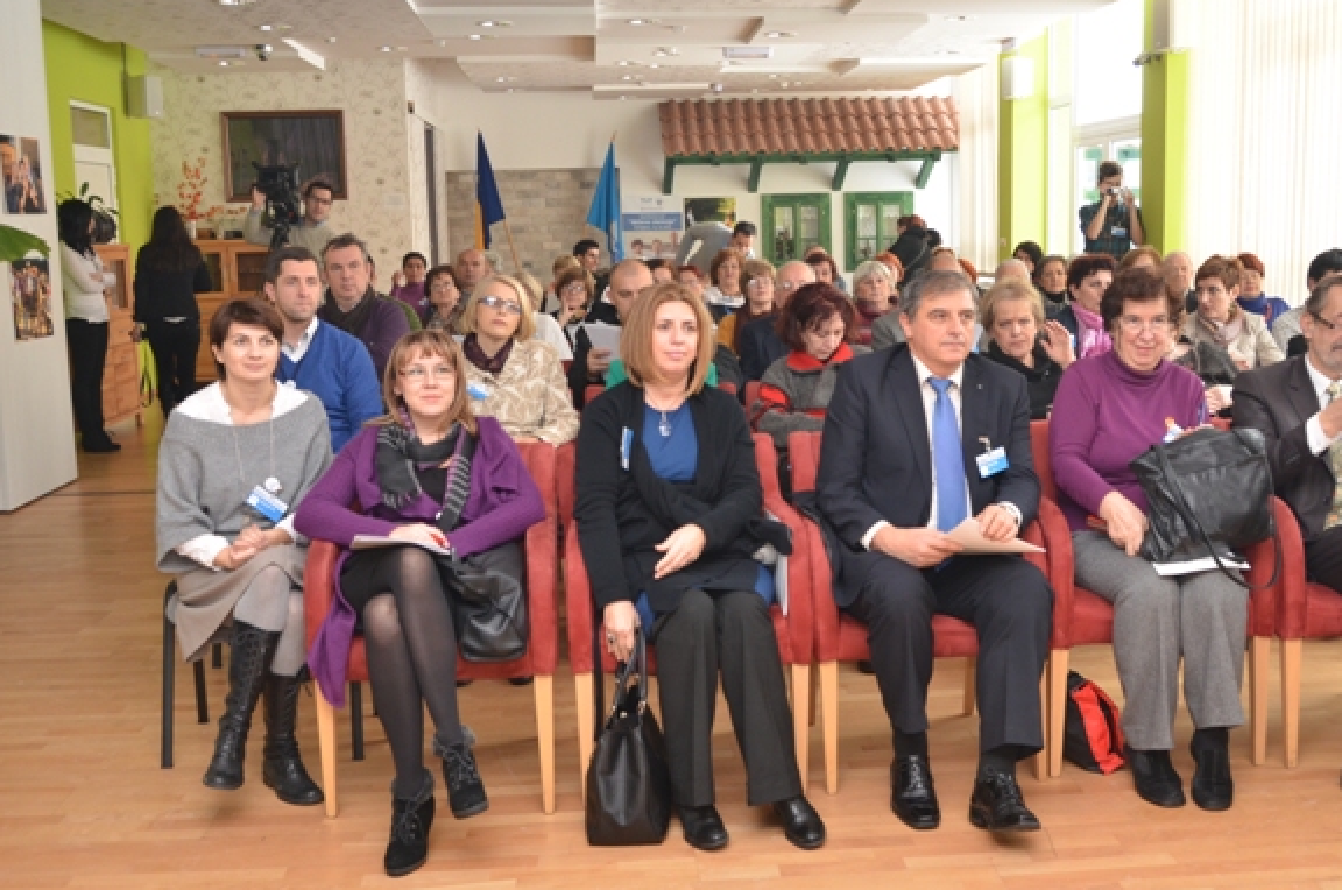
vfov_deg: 33.3
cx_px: 741
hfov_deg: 48.4
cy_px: 445
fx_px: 1489
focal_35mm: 40
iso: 800
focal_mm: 24
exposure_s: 1/60
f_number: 6.3
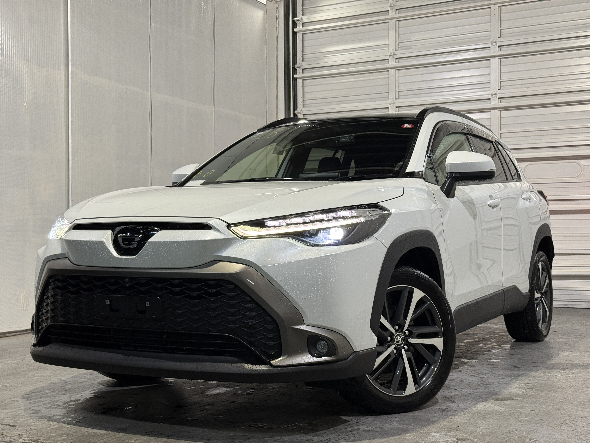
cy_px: 222
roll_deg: +0.2
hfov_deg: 39.7
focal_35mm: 48
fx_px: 818
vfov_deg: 30.3
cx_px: 295
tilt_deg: +0.7
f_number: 1.78
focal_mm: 6.76
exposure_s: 1/60
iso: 80
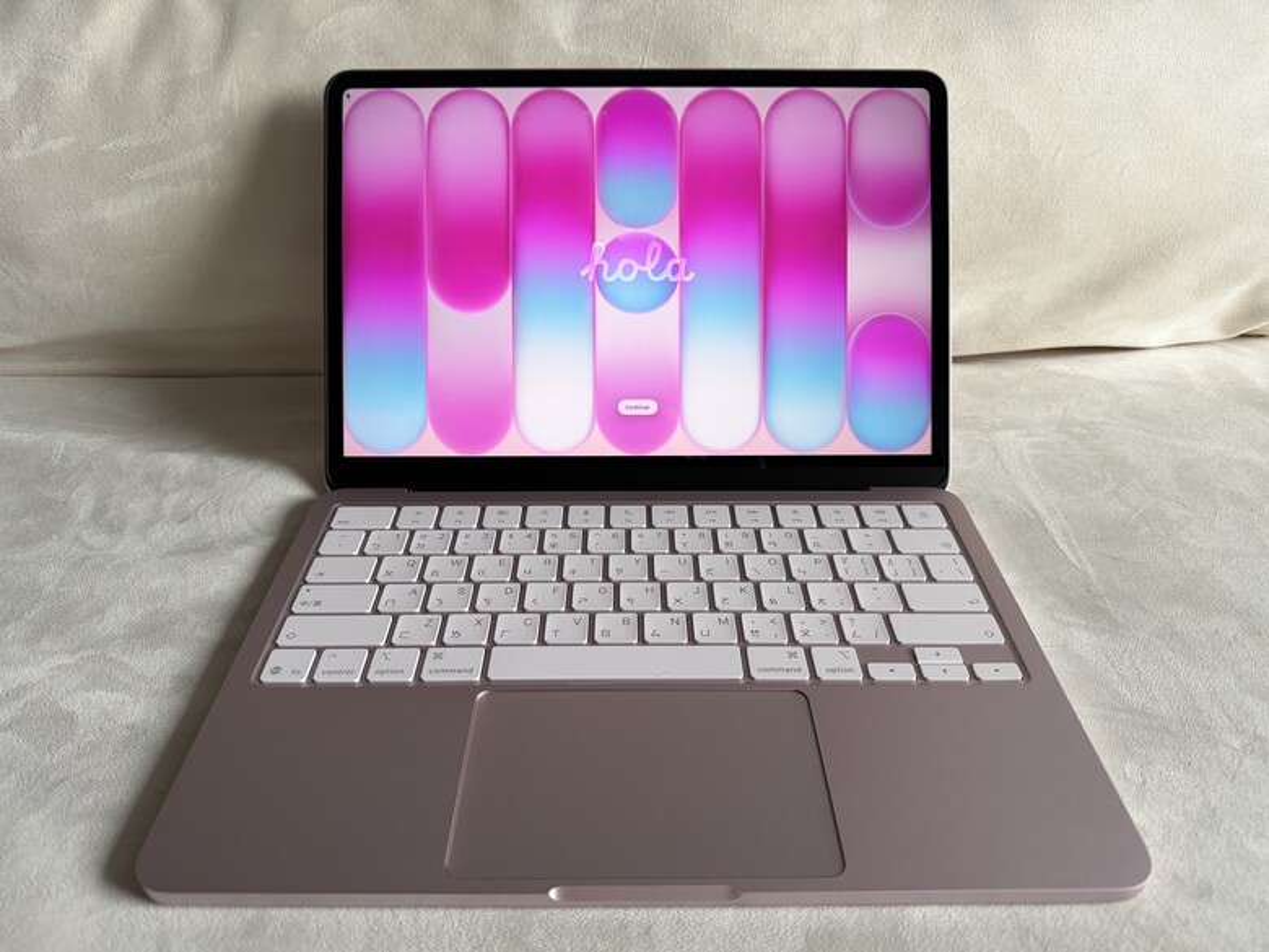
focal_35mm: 24
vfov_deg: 56.8
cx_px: 634
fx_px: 880
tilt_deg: -33.9
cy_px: 476
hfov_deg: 71.6
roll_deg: +0.1
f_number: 1.78
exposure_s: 1/60
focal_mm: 6.76
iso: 250
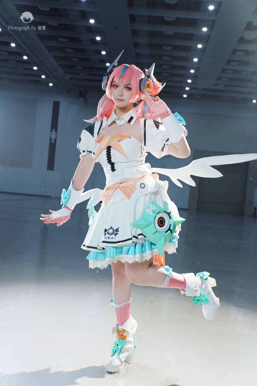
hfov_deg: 41.7
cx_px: 128
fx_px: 337
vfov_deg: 59.5
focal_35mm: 32
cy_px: 193
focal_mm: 21
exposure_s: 1/250
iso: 100
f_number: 2.8
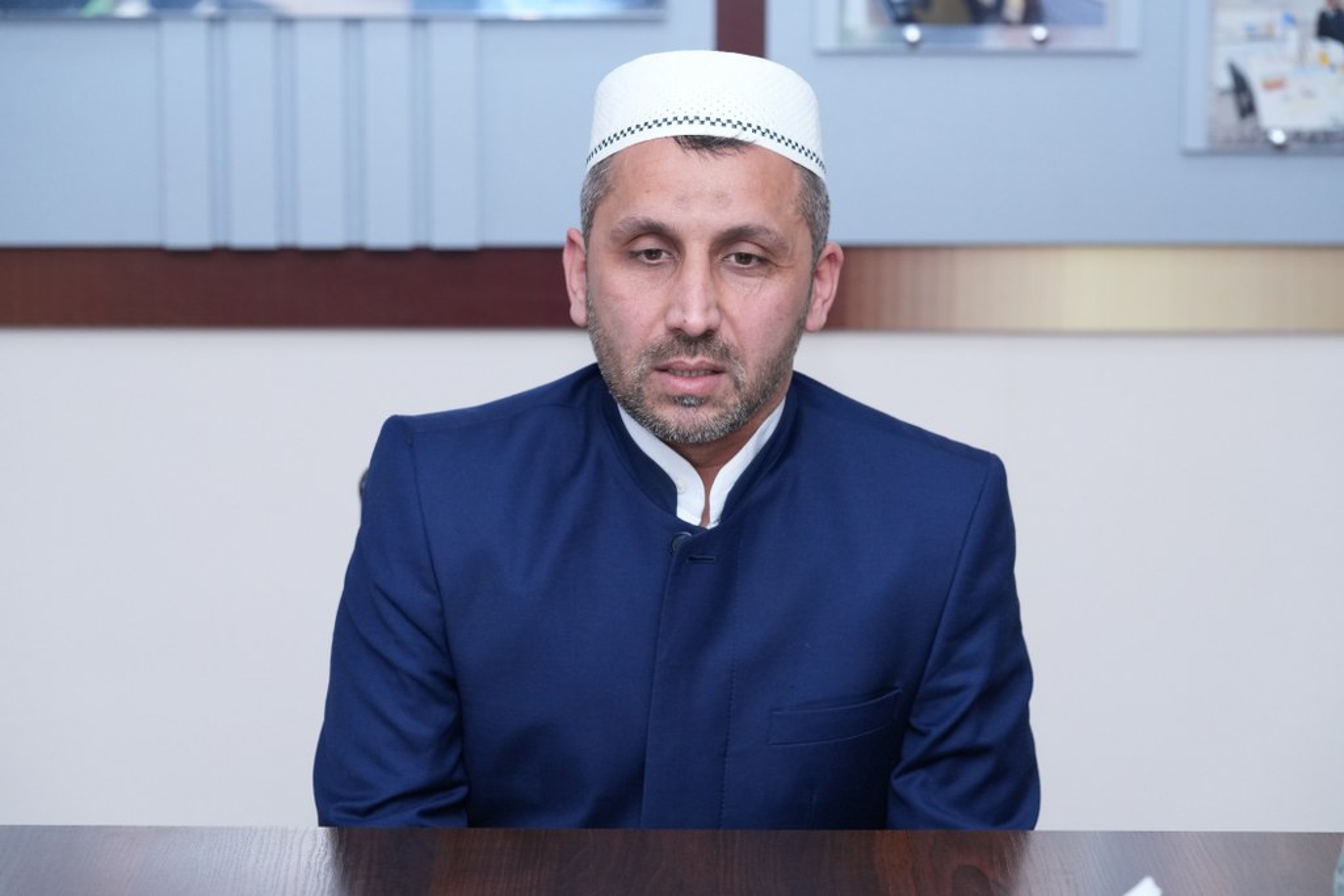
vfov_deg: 12.3
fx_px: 4144
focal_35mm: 111
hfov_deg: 18.4
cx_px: 672
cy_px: 448
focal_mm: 111
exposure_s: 1/200
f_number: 5
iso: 2000
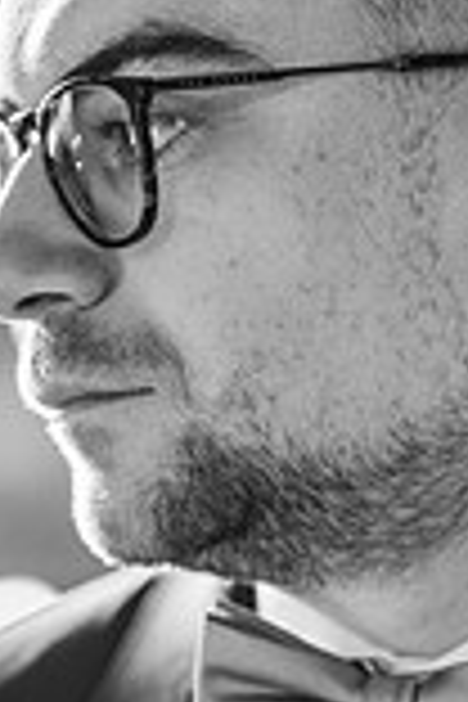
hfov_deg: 5.6
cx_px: 416
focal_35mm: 245
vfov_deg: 8.4
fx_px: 4777
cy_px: 432
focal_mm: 85
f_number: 1.8
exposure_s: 1/200
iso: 1100
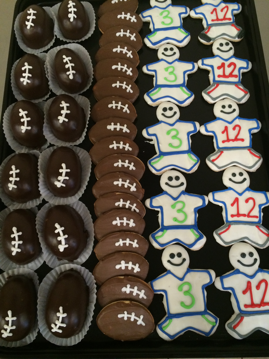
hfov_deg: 48.2
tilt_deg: -73.8
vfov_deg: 61.7
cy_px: 180
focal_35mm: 29
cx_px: 134
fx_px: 300
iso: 250
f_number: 2.2
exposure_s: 1/30
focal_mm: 4.15
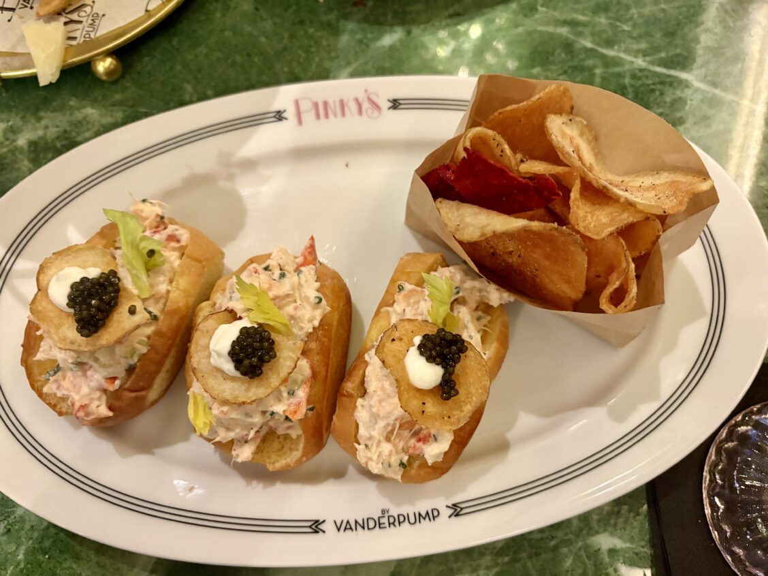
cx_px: 384
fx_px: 577
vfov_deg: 53.1
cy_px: 288
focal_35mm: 26
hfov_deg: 67.3
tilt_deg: -72.0
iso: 640
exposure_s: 1/40
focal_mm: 5.96
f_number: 1.6
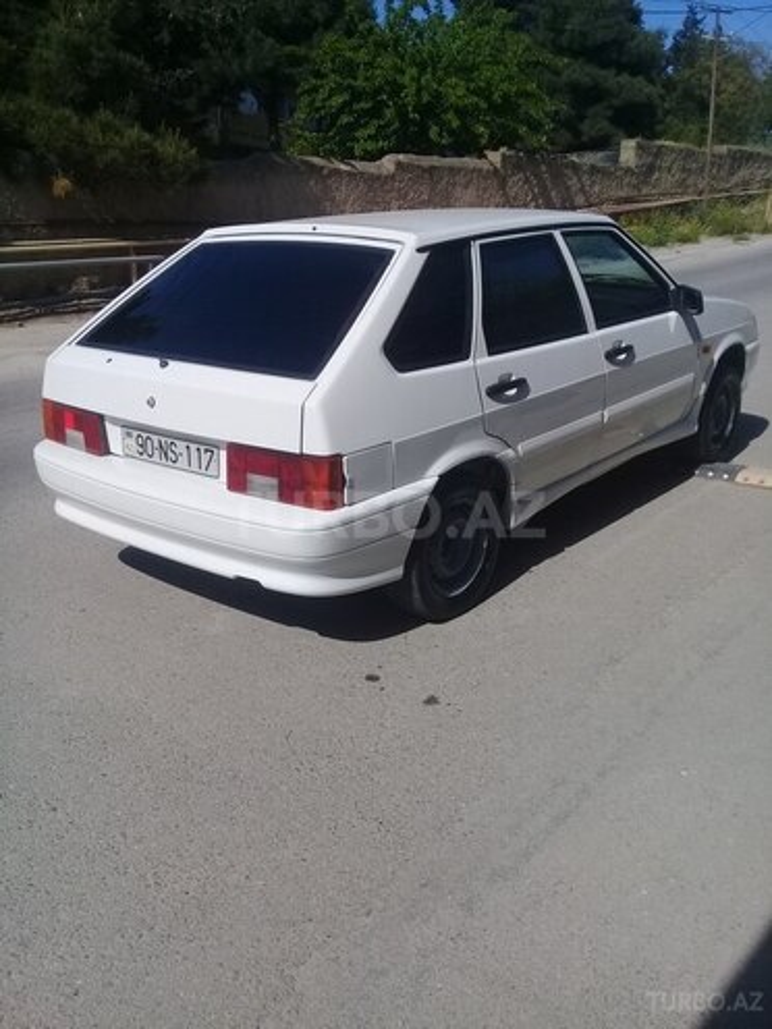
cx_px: 386
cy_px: 514
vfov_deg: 58.4
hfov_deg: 45.4
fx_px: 922
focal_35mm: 31
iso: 50
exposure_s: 1/2778
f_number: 2.2
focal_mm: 3.3
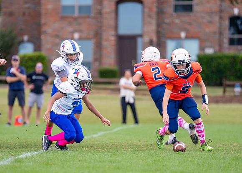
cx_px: 88
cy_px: 96
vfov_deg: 5.0
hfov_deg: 7.0
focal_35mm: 287
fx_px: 1969
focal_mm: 200
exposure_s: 1/2500
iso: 500
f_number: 2.8
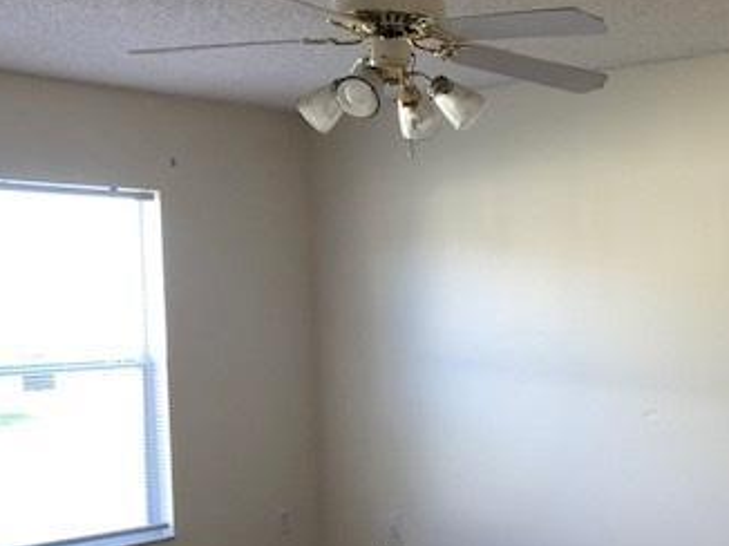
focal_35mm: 55
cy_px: 416
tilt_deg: -6.0
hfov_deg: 33.5
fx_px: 1157
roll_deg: +0.1
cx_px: 622
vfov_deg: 26.2
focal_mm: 3.99
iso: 25
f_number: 1.8
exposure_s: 1/30
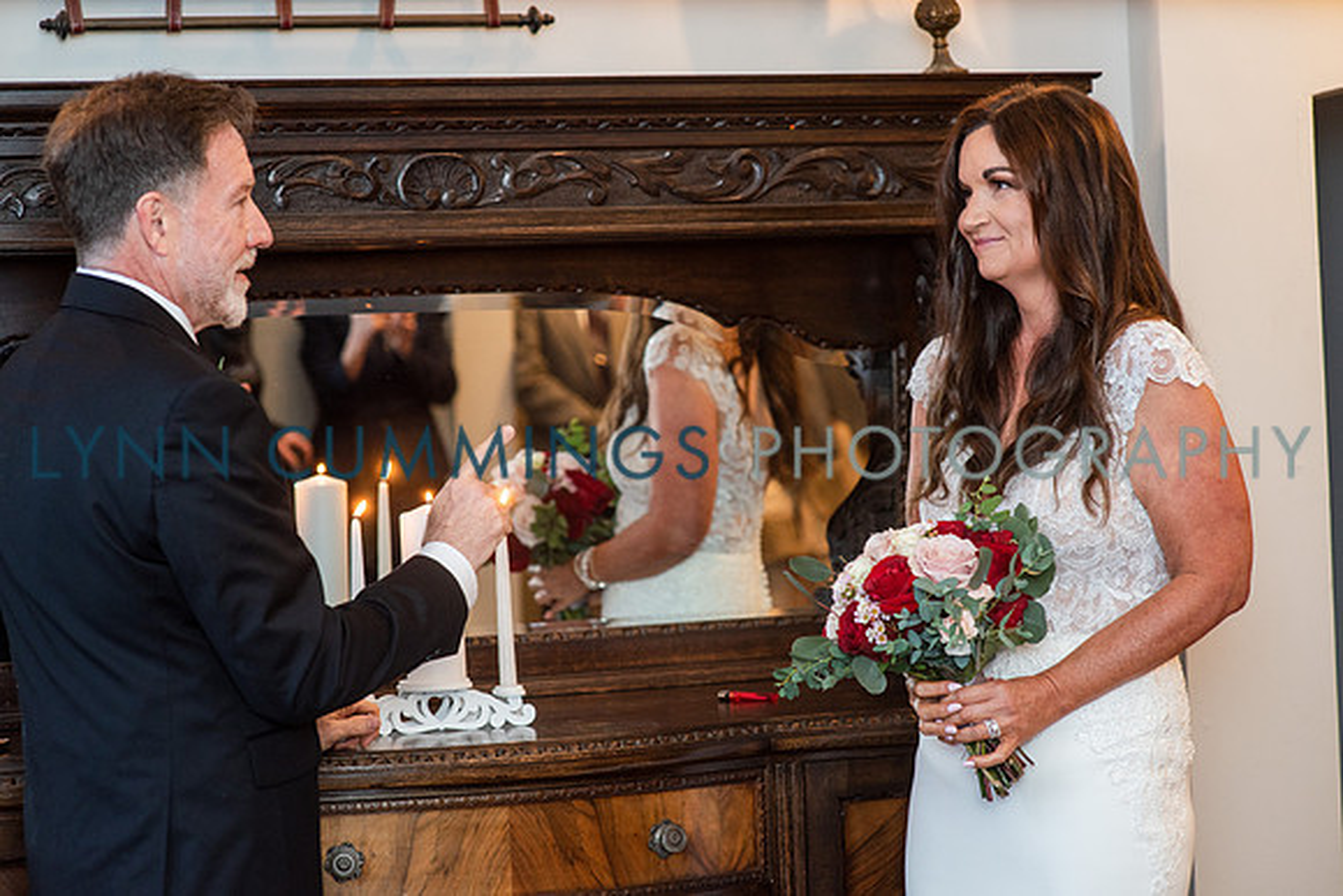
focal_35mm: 85
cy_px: 448
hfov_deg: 23.9
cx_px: 672
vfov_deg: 16.1
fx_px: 3172
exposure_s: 1/125
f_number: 3.2
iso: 640
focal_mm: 85
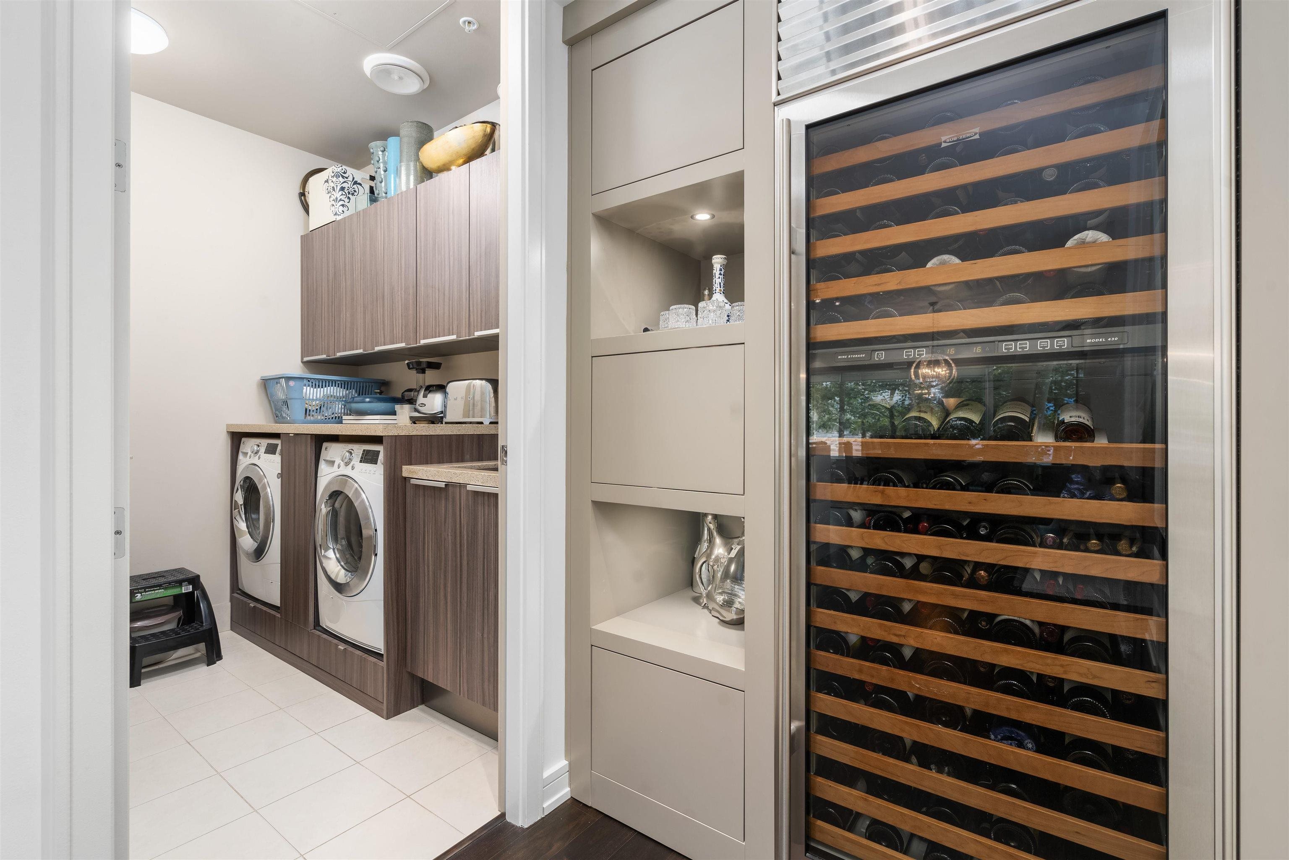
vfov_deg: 73.7
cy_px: 430
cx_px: 644
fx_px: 573
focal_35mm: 16
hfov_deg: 96.7
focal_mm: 16
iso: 320
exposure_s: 3.2
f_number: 8
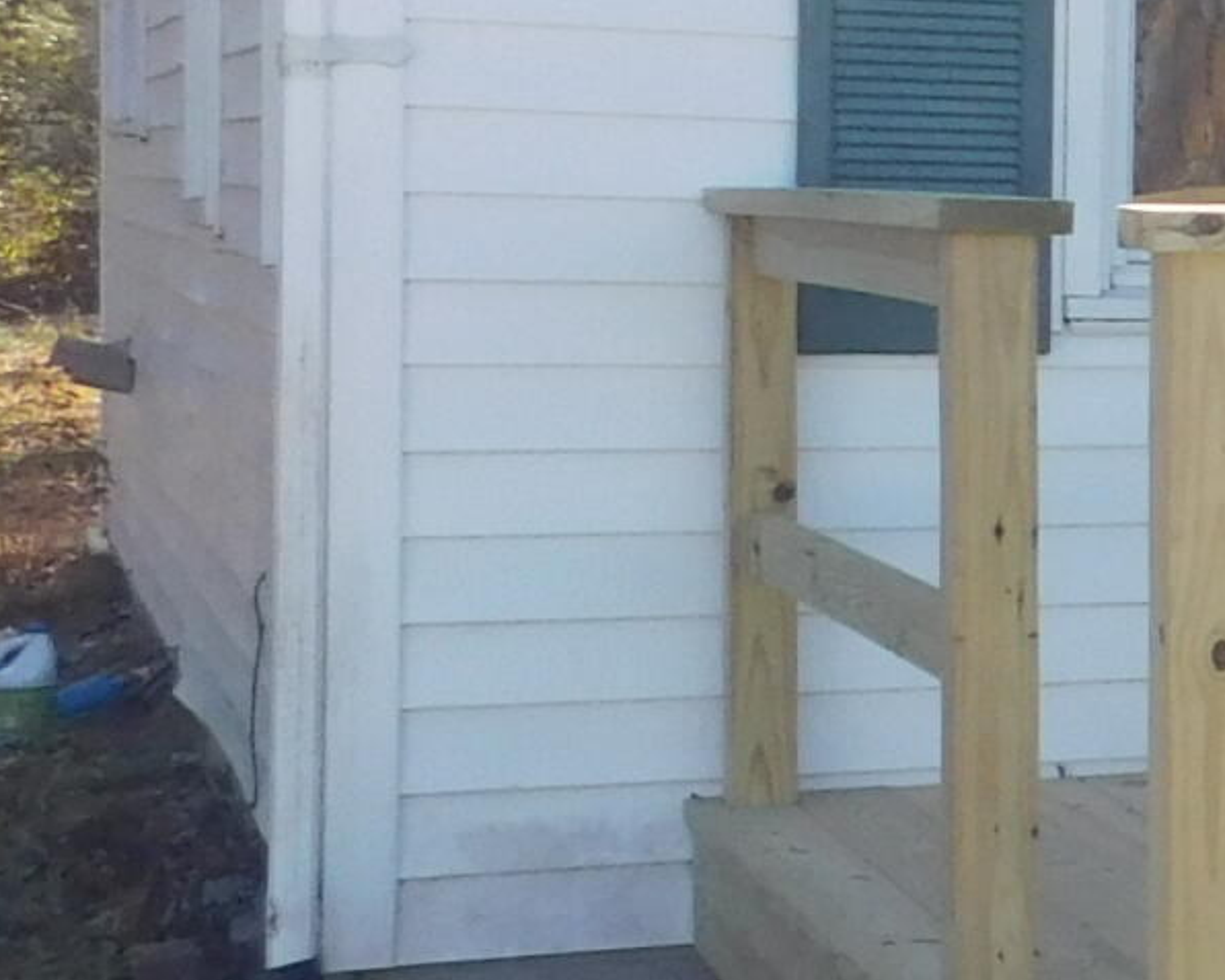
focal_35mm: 113
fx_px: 4098
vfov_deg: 13.6
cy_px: 399
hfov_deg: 13.0
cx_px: 2910
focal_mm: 4
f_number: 3
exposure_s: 1/800
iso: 125
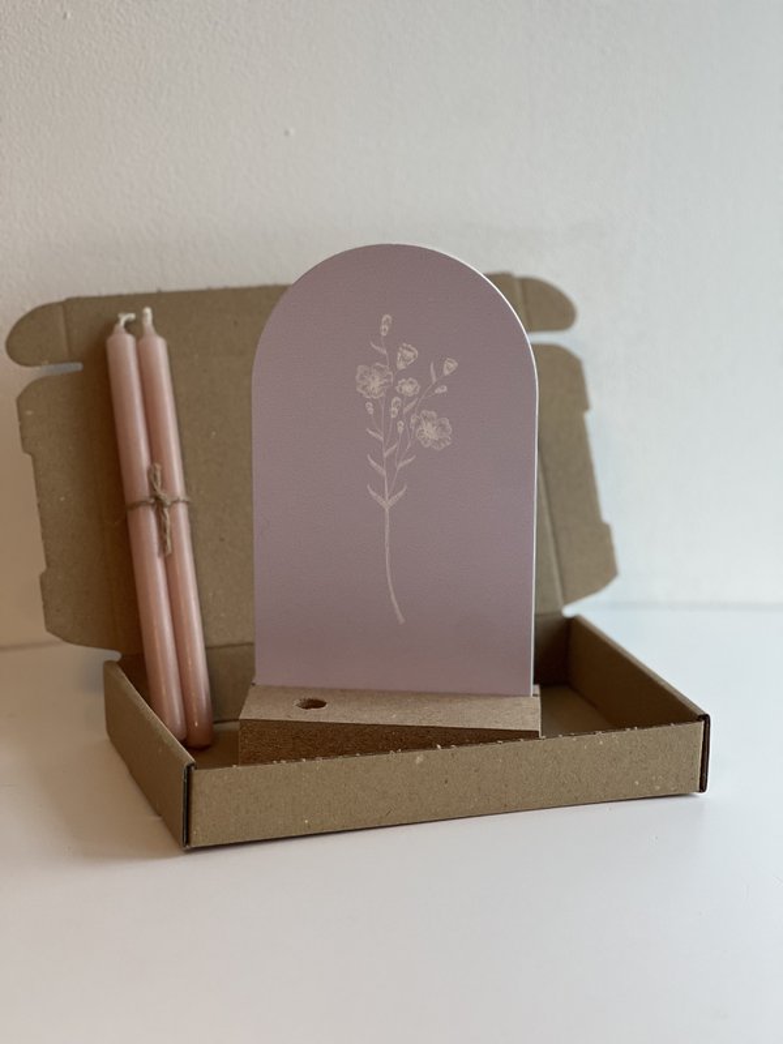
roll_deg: -0.8
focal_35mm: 77
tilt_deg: -18.2
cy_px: 522
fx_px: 2322
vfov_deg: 25.3
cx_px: 392
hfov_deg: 19.1
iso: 100
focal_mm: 9
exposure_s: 1/100
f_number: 2.8
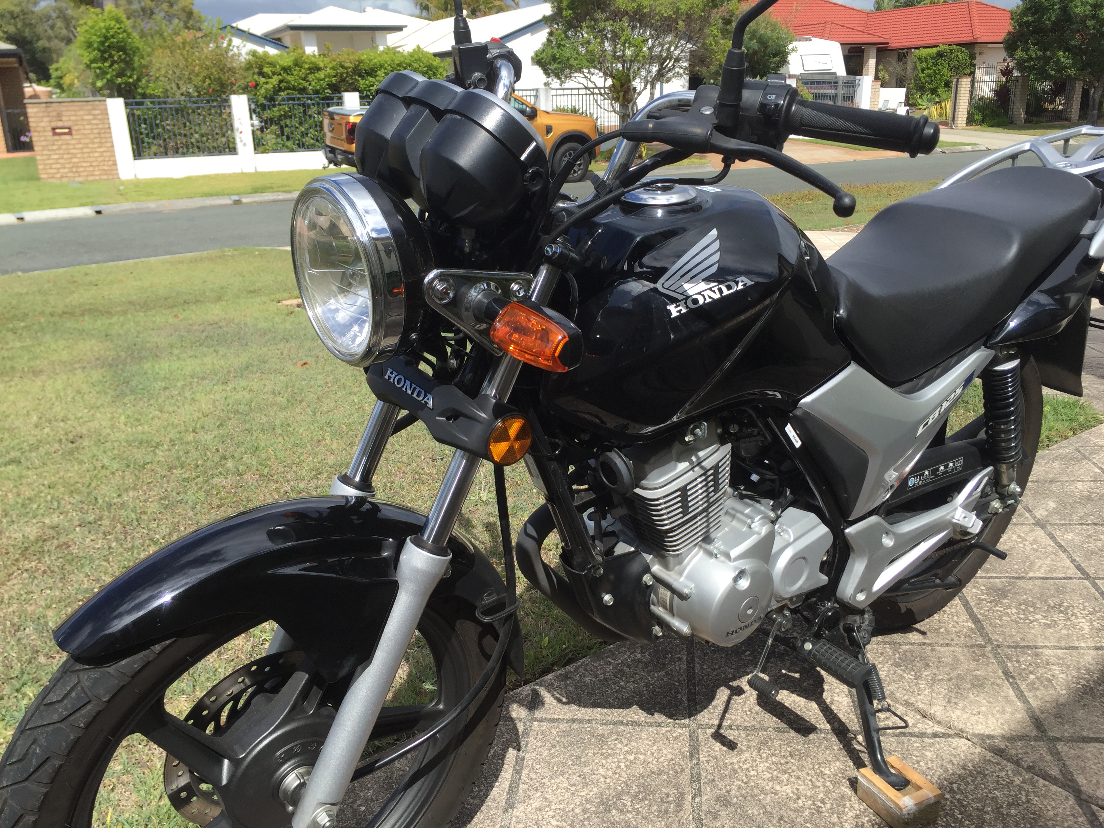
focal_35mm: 29
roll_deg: -0.1
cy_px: 414
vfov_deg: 48.2
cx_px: 552
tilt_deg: -16.6
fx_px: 925
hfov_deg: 61.7
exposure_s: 1/1647
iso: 32
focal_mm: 4.15
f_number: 2.2
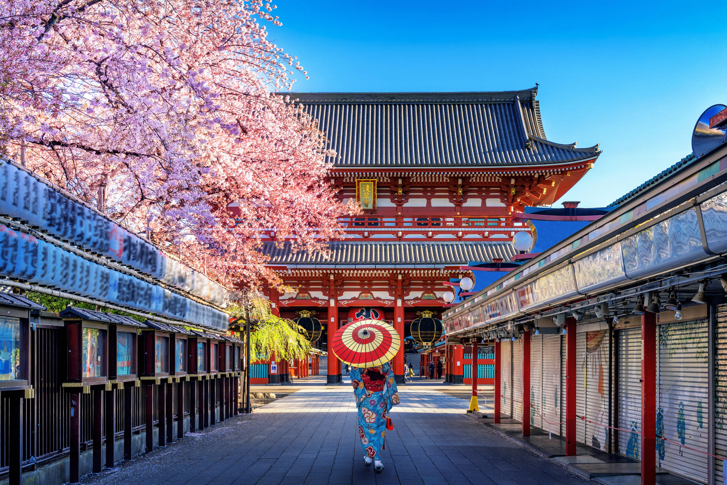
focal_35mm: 44
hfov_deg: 44.5
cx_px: 364
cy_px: 242
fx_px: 889
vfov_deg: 30.5
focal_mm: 44
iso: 100
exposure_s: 1/80
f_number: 9
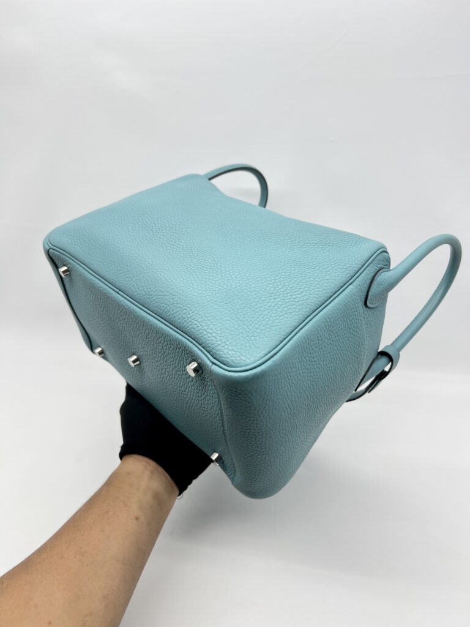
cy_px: 314
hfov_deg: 53.1
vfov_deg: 67.3
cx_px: 235
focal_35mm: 26
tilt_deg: -24.0
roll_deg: +0.7
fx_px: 471
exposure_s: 1/110
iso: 32
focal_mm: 5.7
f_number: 1.5
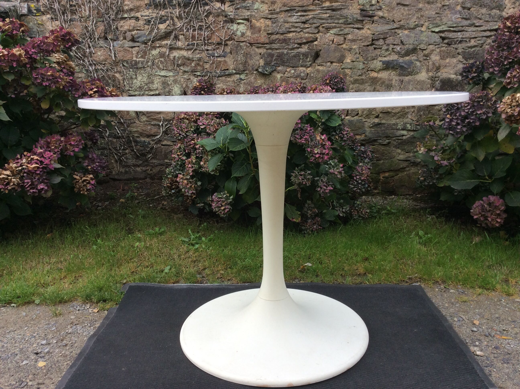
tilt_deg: -14.1
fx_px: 480
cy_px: 194
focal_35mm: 32
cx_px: 260
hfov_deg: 56.9
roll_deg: +0.5
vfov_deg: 44.1
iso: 32
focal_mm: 3.3
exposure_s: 1/314
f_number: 2.4
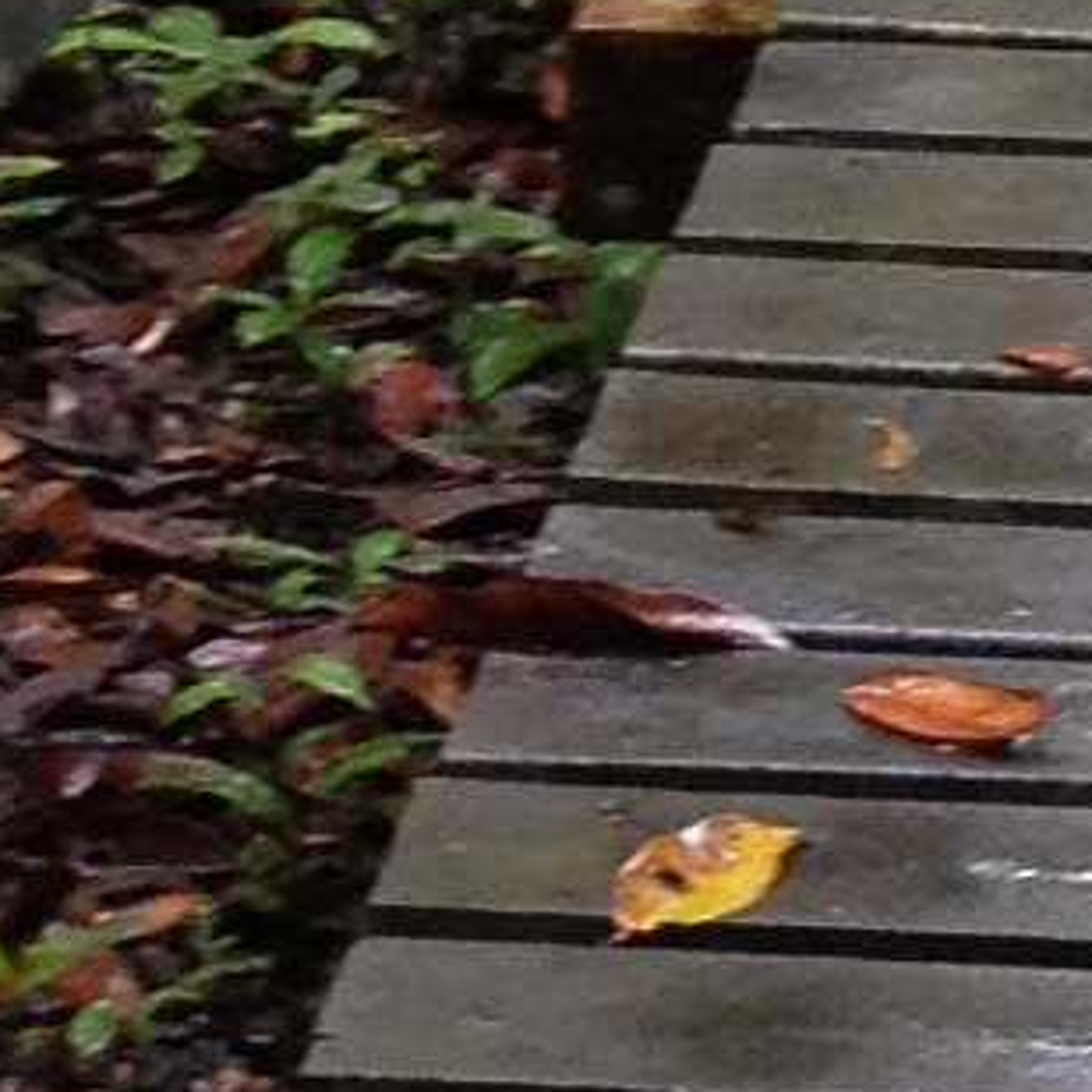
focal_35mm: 327
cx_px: 2332
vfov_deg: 5.1
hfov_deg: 5.2
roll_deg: +0.3
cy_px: -2142
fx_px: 11671
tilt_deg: -11.8
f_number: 2.4
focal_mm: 4.28
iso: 50
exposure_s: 1/24
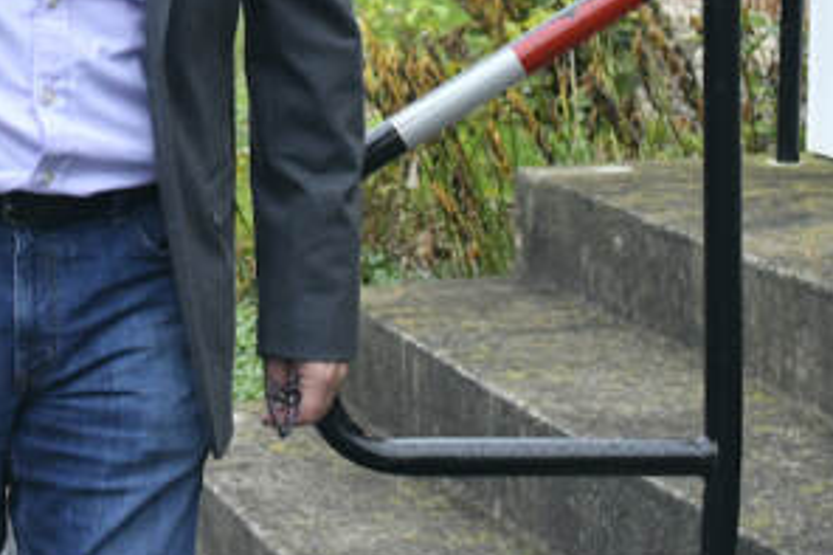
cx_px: 56
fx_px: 3152
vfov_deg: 9.9
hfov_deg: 14.9
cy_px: -82
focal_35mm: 136
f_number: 5.6
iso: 2000
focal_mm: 35
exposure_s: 1/200
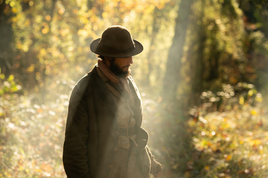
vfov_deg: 16.1
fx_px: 633
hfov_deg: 23.9
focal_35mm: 85
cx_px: 134
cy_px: 89
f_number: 2.8
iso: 100
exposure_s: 1/320
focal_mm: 85
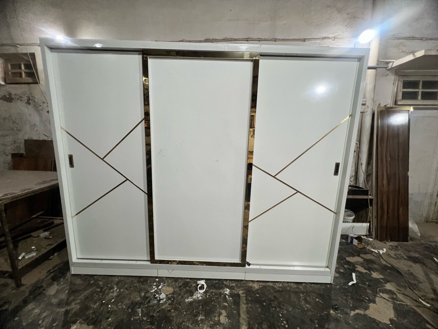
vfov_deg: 89.9
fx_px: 164
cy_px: 164
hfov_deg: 106.2
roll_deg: +0.2
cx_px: 219
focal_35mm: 13
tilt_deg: -9.5
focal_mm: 1.57
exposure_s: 1/50
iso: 200
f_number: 1.8
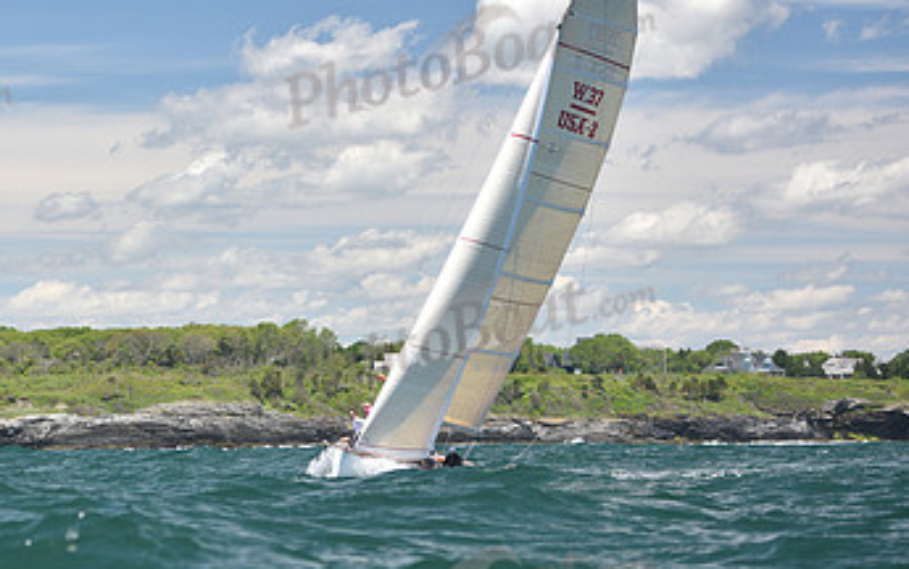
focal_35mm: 120
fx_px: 2974
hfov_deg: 17.2
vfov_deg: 10.9
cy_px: 233
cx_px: 150
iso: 200
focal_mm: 70
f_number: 3.2
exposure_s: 1/1000
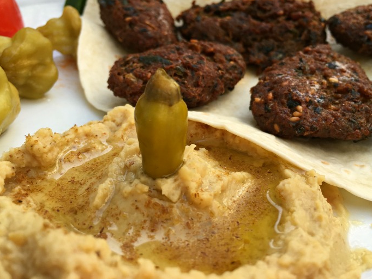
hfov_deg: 53.9
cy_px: 120
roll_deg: -0.7
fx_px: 366
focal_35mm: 34
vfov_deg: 41.7
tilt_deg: -27.3
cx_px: 181
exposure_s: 1/267
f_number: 2.2
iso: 25
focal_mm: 4.15
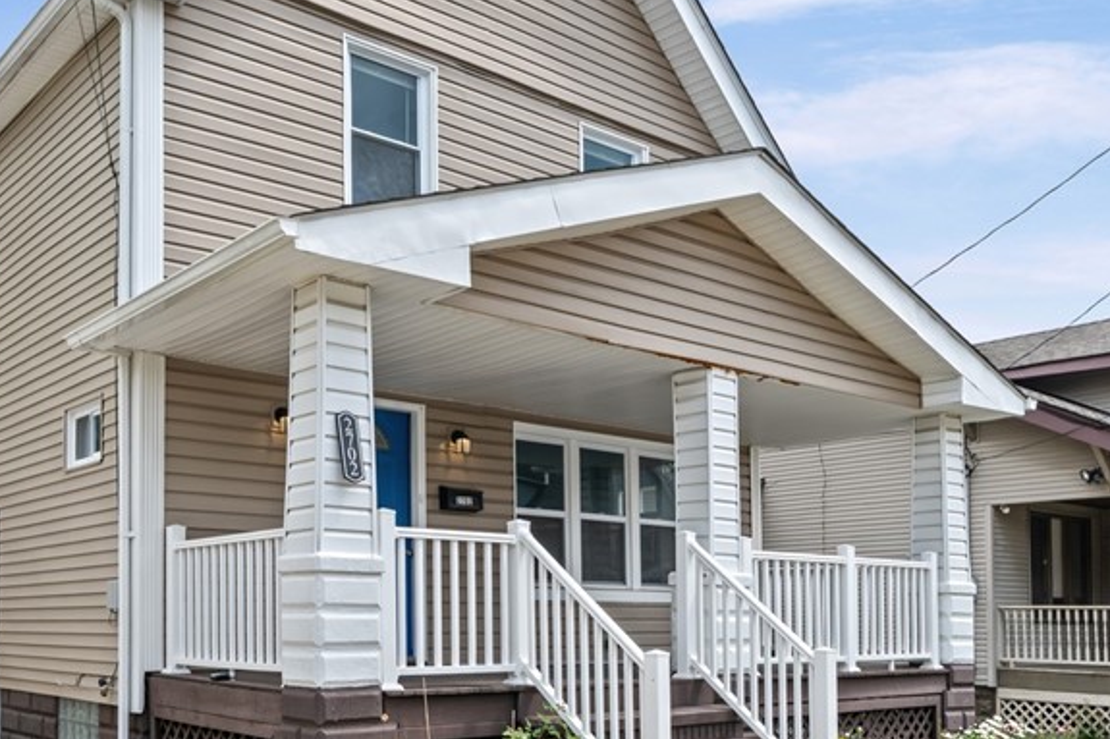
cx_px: 498
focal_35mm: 34
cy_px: 389
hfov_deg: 55.7
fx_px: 1048
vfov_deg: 38.9
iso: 250
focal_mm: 18
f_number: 9
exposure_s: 1/160
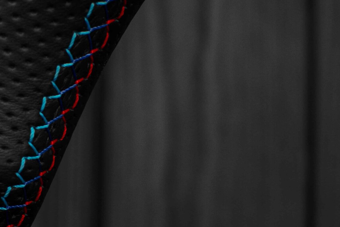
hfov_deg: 17.0
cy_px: 166
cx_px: 62
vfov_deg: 11.5
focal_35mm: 119
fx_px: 1125
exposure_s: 1/125
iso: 500
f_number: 6.3
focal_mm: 35
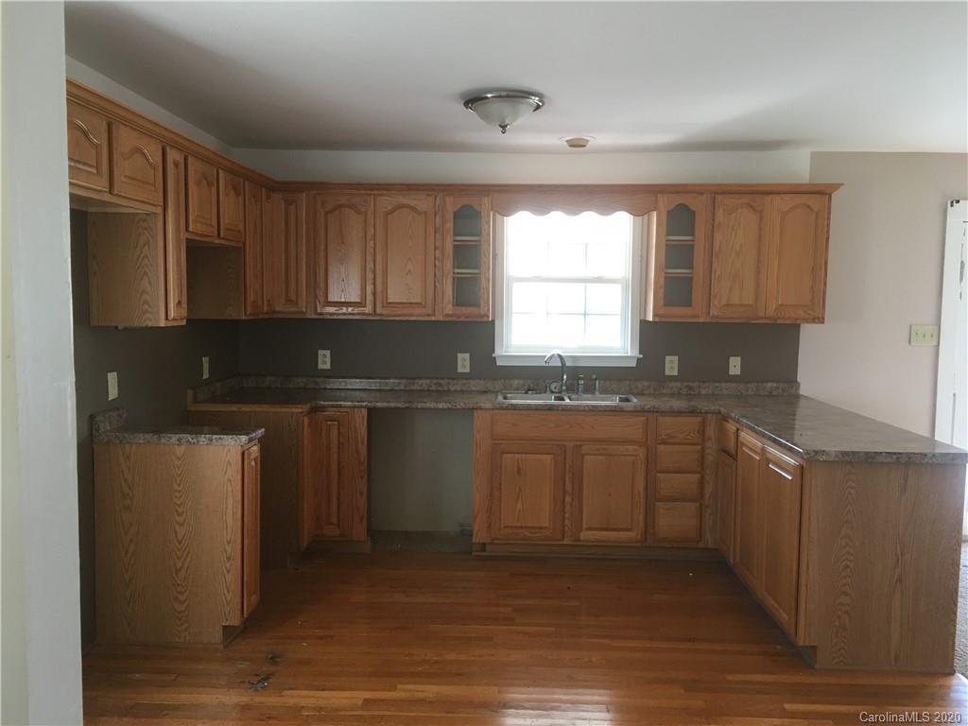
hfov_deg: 61.7
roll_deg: -0.1
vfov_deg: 48.2
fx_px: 811
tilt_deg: -3.8
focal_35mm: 29
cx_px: 484
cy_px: 363
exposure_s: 1/30
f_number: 2.2
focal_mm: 4.15
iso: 100
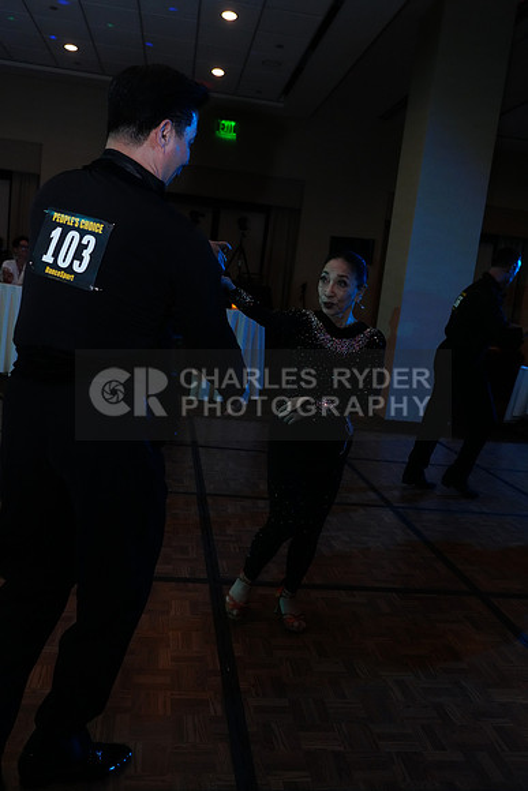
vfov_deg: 63.6
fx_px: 638
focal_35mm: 29
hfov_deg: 45.0
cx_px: 264
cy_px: 396
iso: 4000
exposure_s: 1/200
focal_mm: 29
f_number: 5
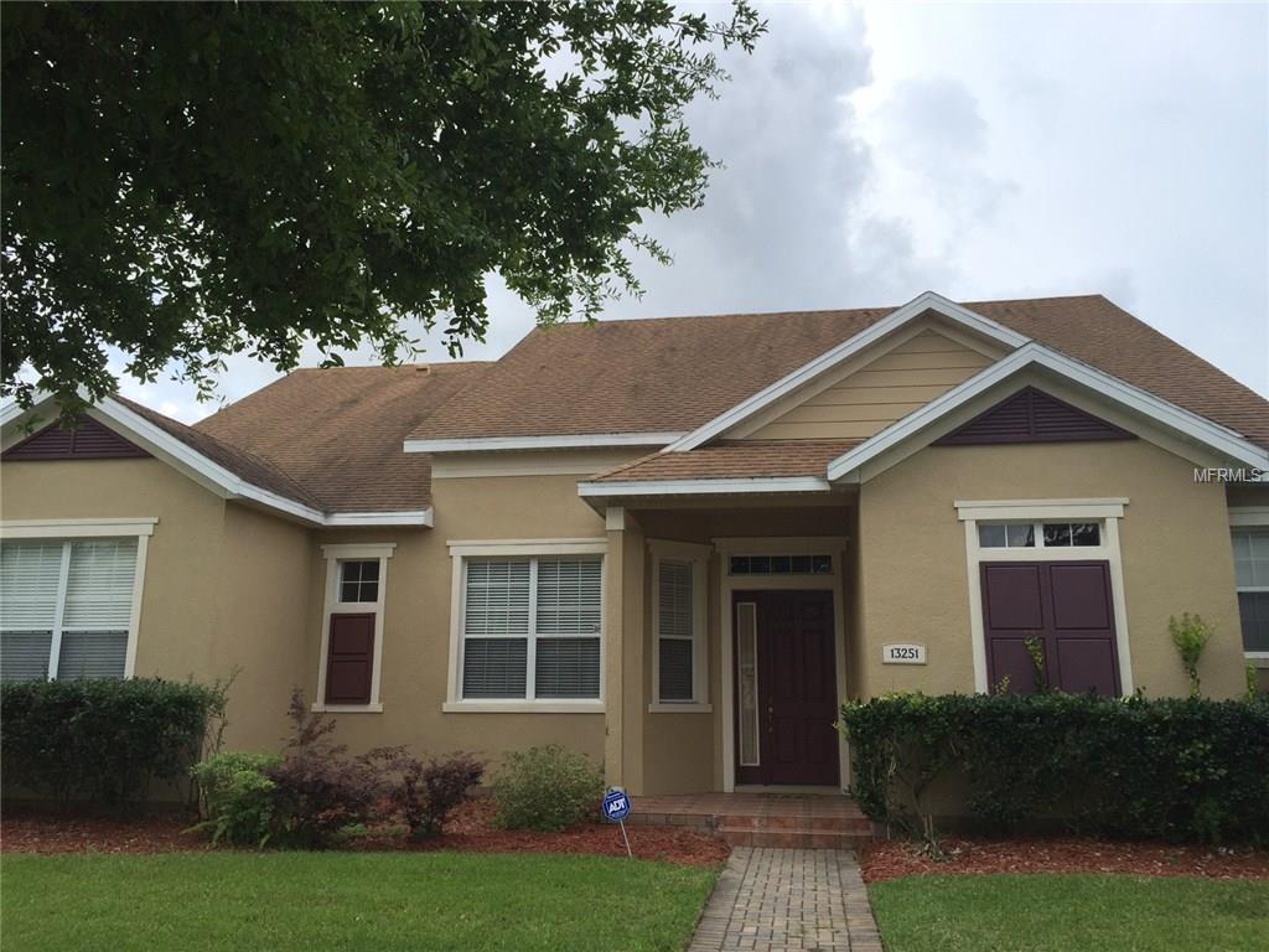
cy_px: 476
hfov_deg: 61.7
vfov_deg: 48.2
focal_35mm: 29
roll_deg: -1.5
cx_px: 634
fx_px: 1063
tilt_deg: +10.5
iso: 32
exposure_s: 1/860
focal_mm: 4.15
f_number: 2.2
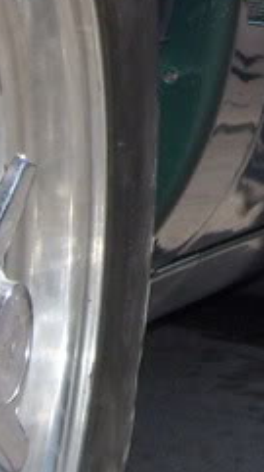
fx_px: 2085
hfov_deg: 7.2
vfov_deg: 12.6
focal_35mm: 167
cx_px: 342
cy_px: -105
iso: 80
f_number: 4.8
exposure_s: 1/500
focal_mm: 6
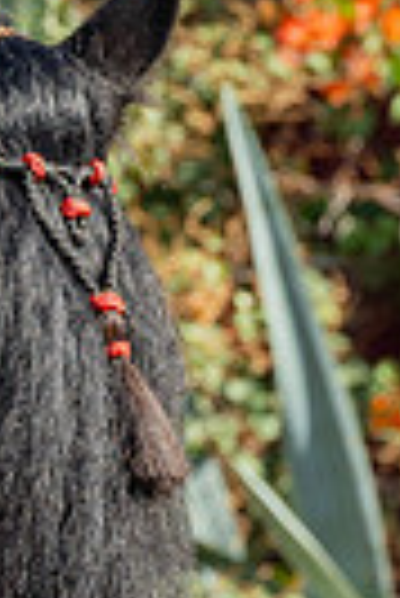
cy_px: 944
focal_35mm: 880
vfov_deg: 2.3
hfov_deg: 1.6
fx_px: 14628
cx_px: 67
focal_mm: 260
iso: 250
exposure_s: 1/200
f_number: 11
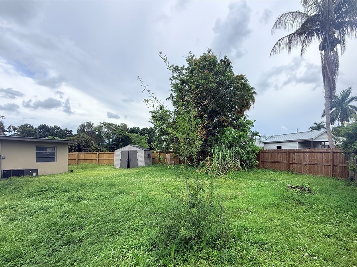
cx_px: 203
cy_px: 152
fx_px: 165
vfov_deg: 77.7
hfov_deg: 93.9
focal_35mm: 16
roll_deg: +0.4
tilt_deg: +0.7
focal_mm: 2.22
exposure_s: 1/1105
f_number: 2.2
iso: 50
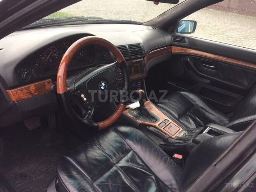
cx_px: 128
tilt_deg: -28.1
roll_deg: -7.6
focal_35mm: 29
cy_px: 96
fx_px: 214
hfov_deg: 61.7
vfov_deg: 48.2
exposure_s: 1/33
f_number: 2.2
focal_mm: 4.15
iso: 40
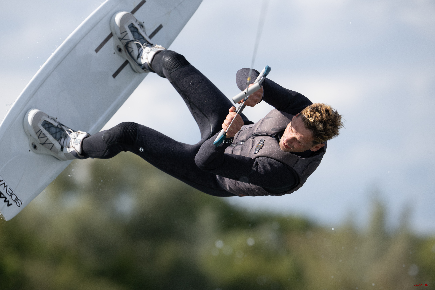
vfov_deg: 3.4
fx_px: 4833
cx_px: 218
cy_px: 145
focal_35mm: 400
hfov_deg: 5.2
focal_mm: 400
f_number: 5
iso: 320
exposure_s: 1/2500
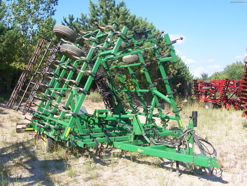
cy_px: 93
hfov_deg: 50.1
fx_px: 264
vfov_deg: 38.7
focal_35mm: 37
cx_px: 124
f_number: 5.6
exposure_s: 1/250
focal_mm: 5.6
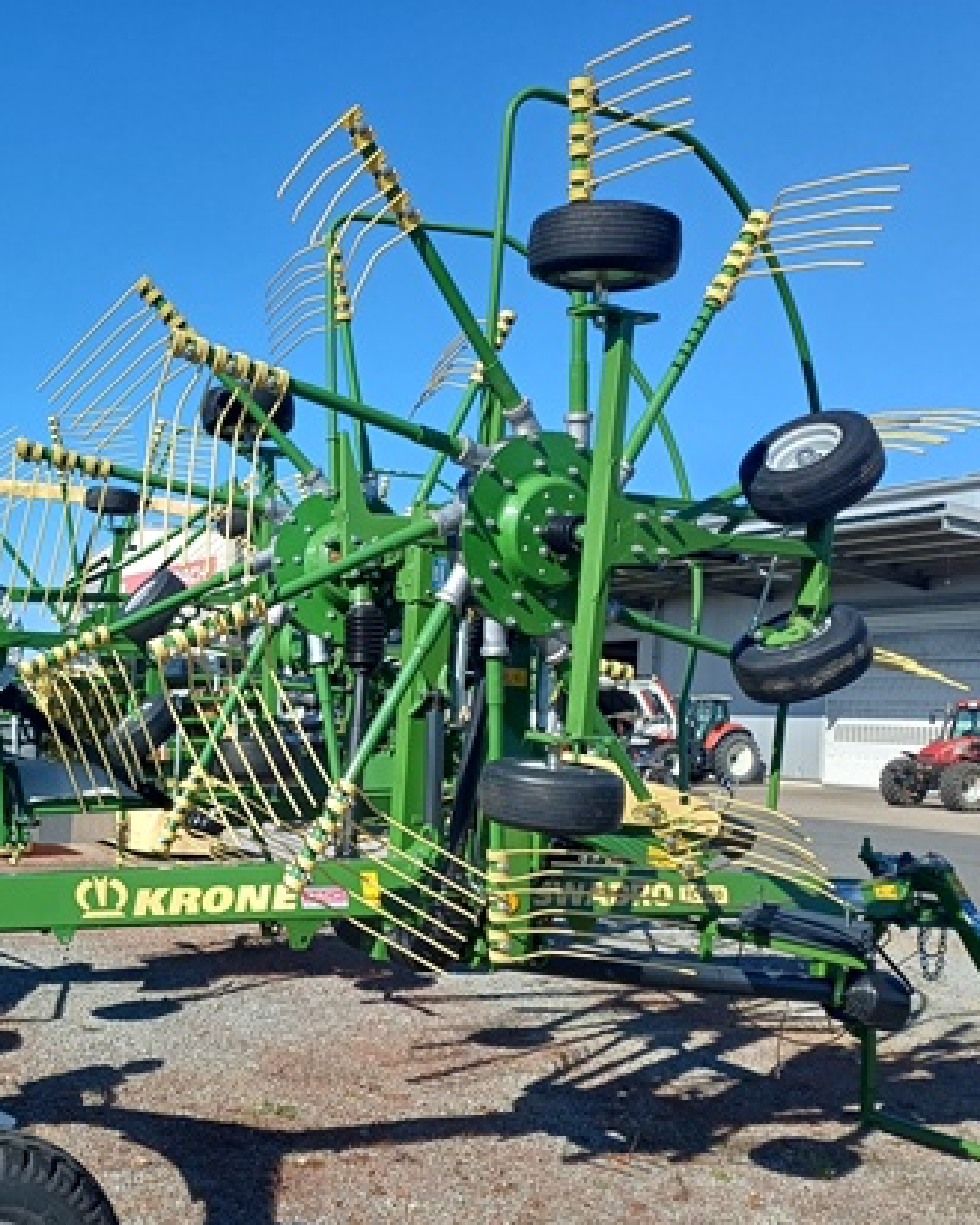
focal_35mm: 38
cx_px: 223
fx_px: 1377
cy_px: 706
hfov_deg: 38.0
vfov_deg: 47.8
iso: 50
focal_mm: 4.65
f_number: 1.8
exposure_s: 1/1178
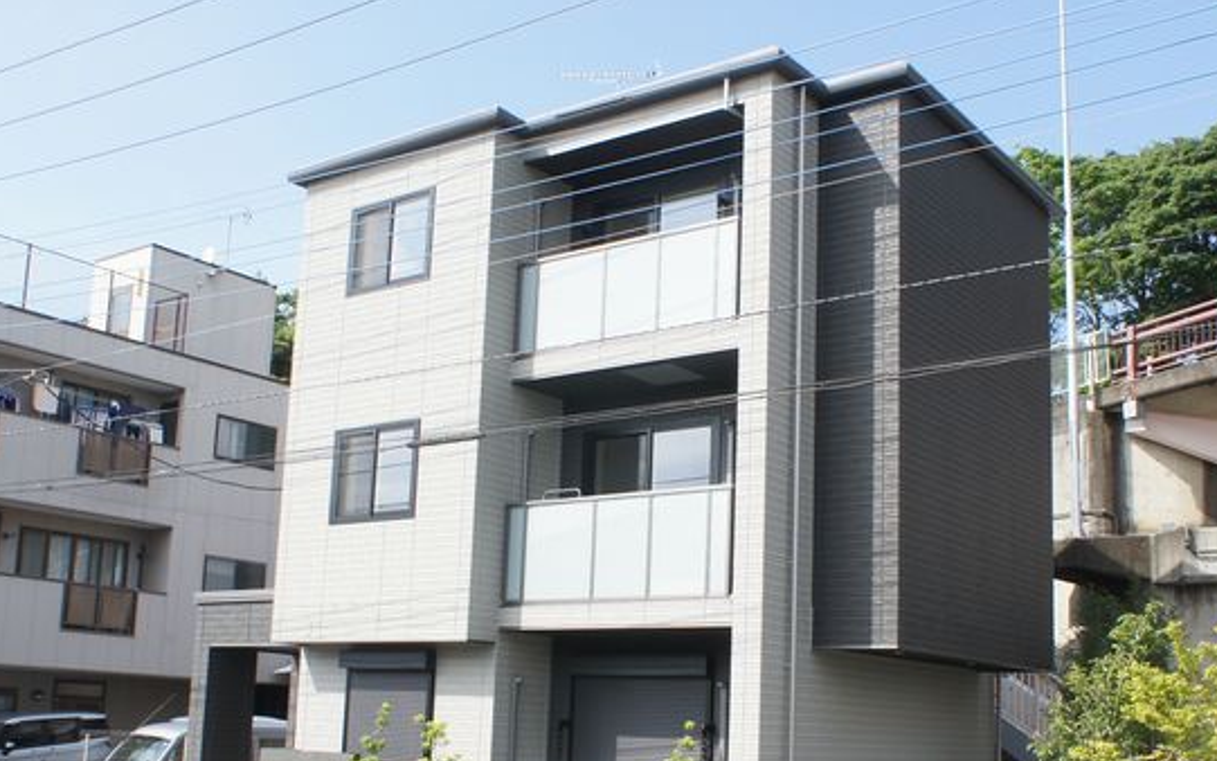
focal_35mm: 54
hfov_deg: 37.5
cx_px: 630
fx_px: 1791
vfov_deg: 23.8
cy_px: 514
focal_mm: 16
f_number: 6.3
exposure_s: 1/320
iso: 200
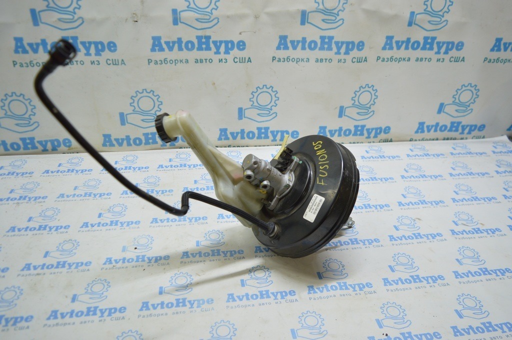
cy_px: 170
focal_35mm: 27
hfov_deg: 67.4
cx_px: 256
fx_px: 384
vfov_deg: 47.9
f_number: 3.5
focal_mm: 18
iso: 400
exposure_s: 1/60
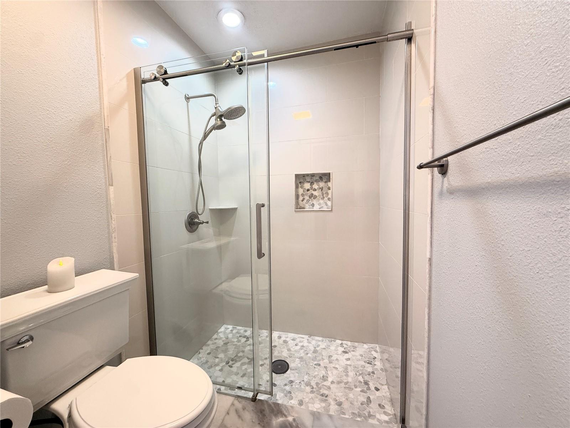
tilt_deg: -2.5
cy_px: 214
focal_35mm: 14
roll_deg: +1.0
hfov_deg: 102.1
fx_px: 231
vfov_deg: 85.7
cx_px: 285
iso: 200
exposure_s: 1/120
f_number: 2.2
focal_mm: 2.22
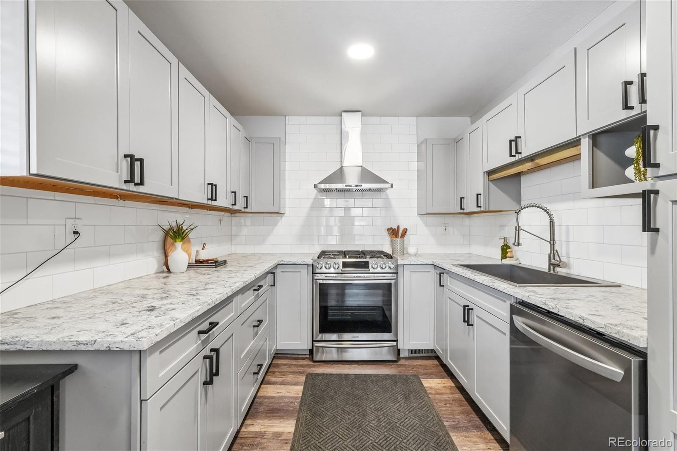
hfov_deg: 100.4
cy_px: 226
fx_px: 282
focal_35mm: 15
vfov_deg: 77.3
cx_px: 338
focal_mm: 10
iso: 800
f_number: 8
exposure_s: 1/15
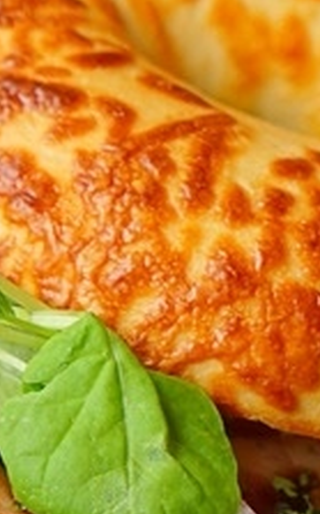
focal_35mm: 245
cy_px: 206
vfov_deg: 8.6
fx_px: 3425
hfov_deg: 5.3
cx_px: -279
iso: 125
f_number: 5.6
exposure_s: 1/80
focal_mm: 67
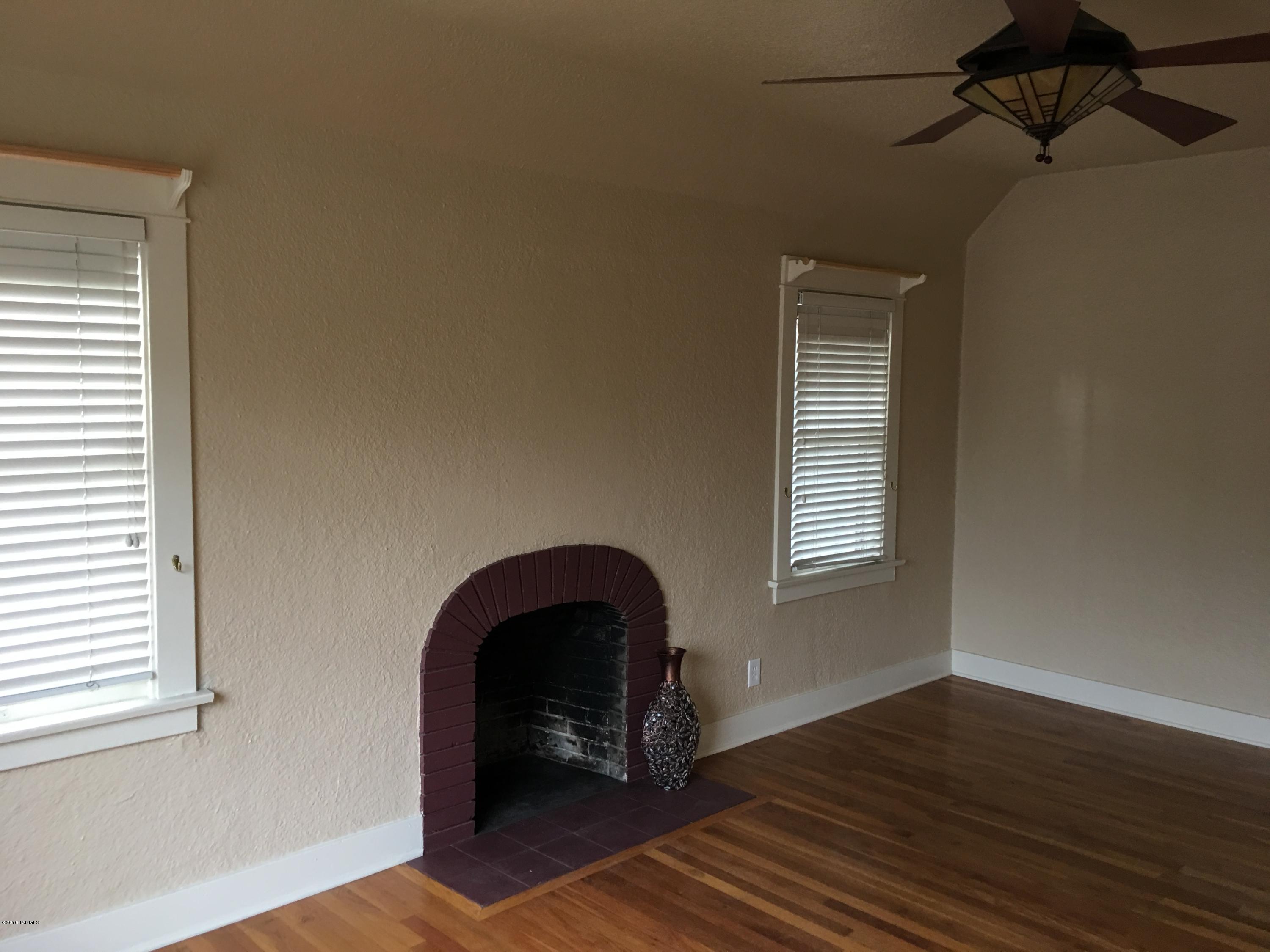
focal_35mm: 29
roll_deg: -1.4
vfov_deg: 48.2
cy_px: 476
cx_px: 635
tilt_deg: -4.1
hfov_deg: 61.7
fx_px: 1064
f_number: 2.2
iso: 50
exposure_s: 1/15
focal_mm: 4.15
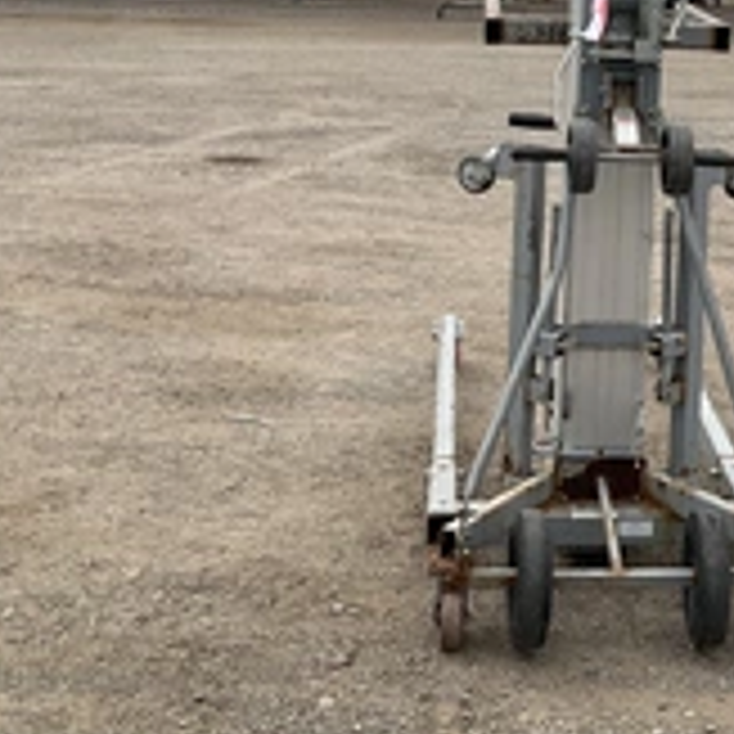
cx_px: 653
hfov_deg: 26.4
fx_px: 1511
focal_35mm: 63
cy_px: 72
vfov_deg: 26.4
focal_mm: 3
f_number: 1.8
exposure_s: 1/1577
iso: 25
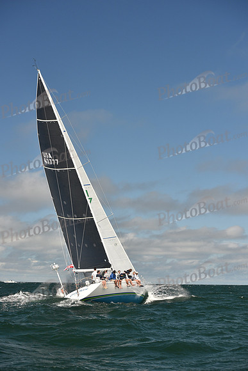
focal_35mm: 70
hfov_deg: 19.5
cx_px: 124
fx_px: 723
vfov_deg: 28.8
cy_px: 186
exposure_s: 1/800
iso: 320
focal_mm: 70
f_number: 6.3
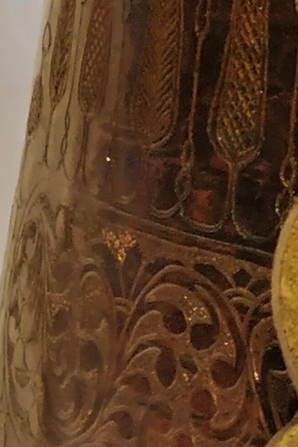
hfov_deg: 6.4
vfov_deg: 9.9
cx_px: 627
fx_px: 2569
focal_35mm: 207
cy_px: 258
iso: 500
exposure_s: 1/40
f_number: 1.8
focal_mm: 5.4
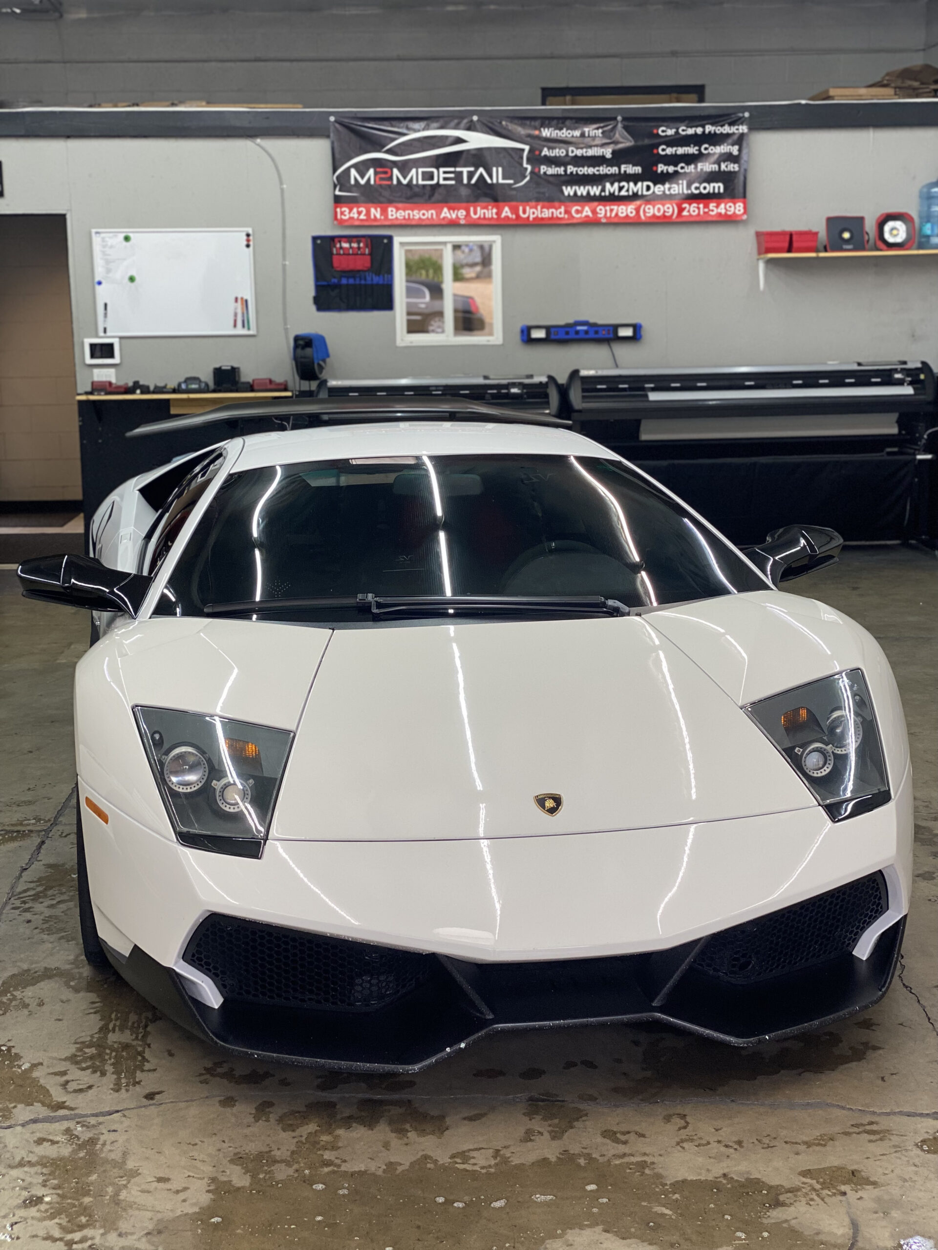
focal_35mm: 52
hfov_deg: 28.0
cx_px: 469
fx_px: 1879
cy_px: 625
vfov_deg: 36.8
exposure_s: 1/120
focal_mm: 6
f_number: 2
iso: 50
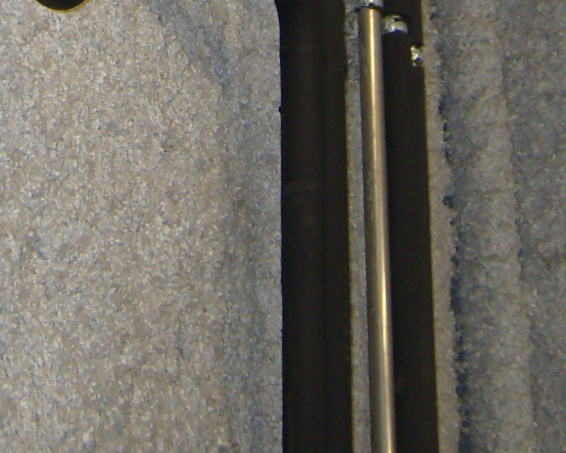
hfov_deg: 12.5
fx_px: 2563
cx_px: 8
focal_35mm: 153
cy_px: -469
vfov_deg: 9.4
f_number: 2.8
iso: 100
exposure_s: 1/30
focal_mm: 7.4
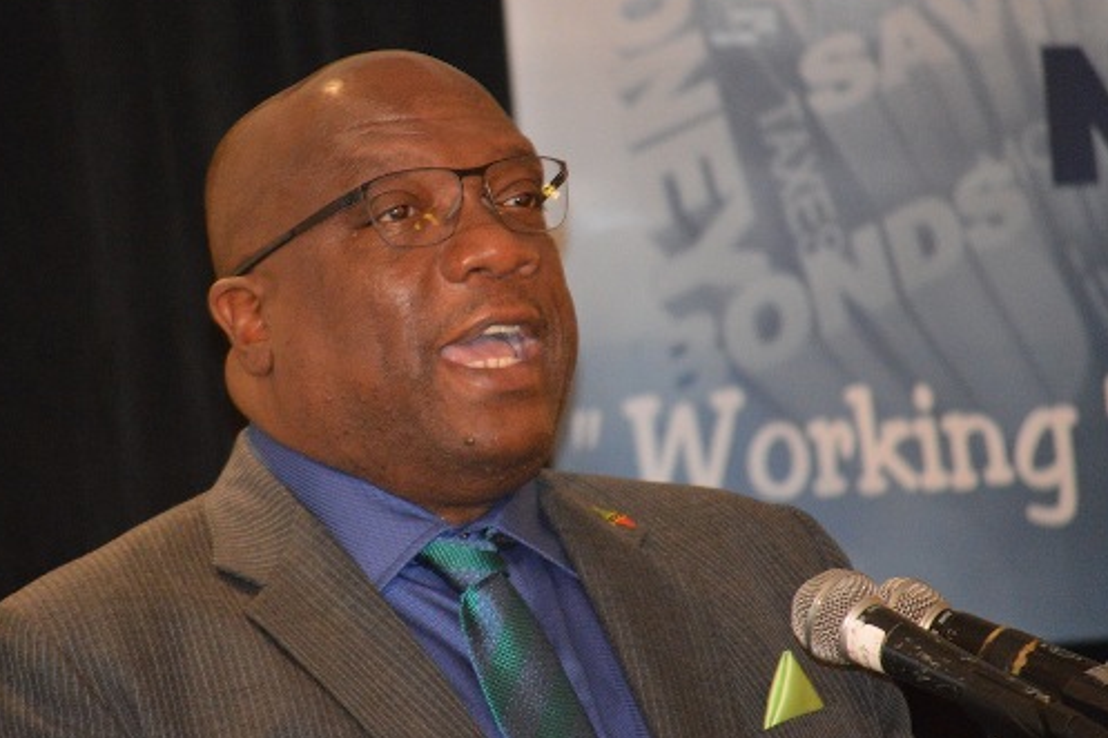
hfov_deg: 5.9
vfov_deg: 3.9
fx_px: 10707
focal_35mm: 348
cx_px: 468
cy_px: 334
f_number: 5.6
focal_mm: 180
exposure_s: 1/60
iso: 3200
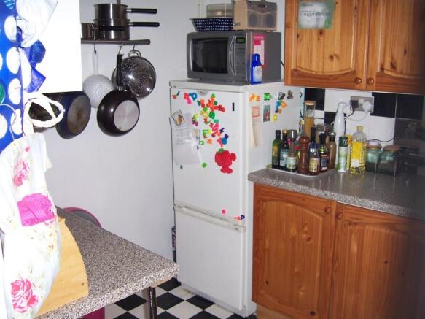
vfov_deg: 39.6
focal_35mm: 36
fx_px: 442
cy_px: 160
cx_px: 212
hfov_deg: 51.4
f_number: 3
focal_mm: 6
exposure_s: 1/60
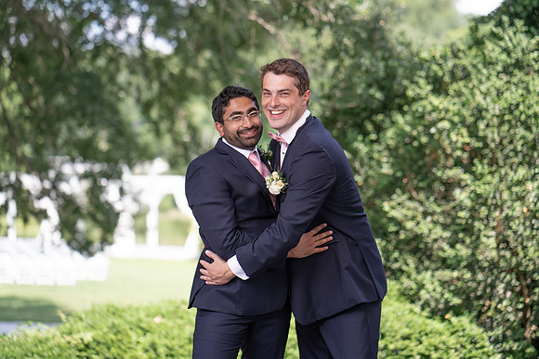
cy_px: 184
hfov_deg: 23.4
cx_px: 271
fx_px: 1303
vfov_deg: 15.7
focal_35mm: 87
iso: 100
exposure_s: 1/1000
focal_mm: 85
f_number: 2.2
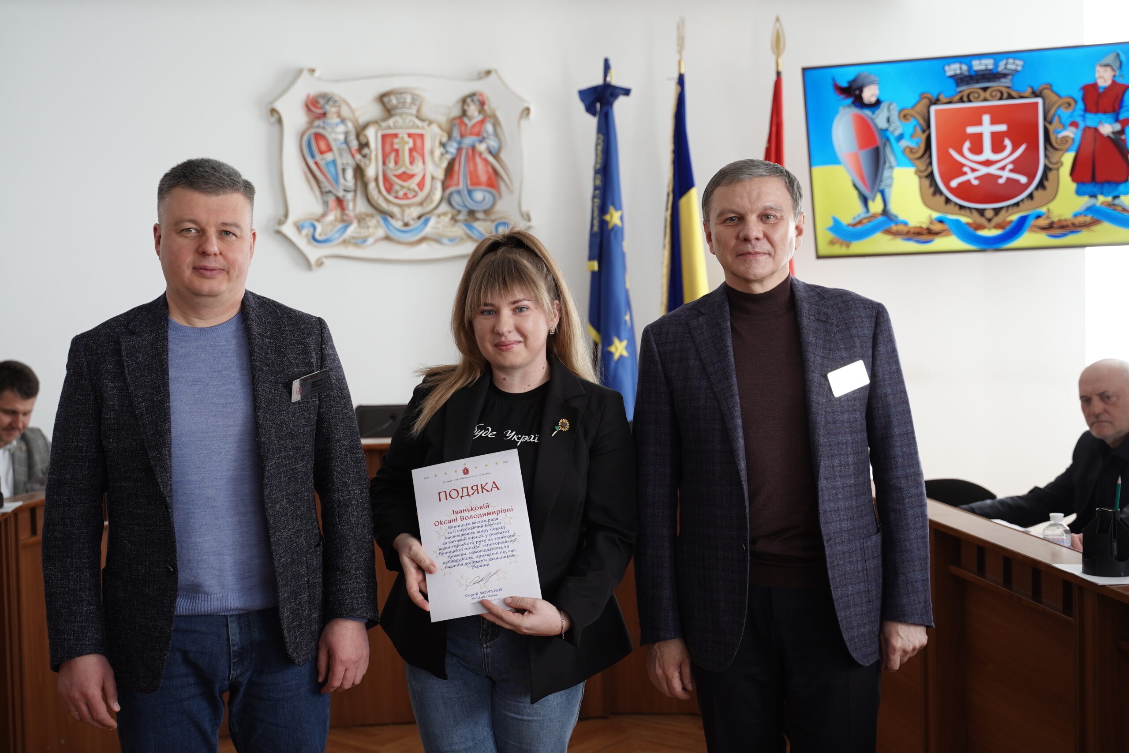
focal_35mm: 46
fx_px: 1443
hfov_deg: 42.7
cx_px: 564
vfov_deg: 29.2
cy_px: 376
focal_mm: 46
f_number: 3.5
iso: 640
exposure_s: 1/160
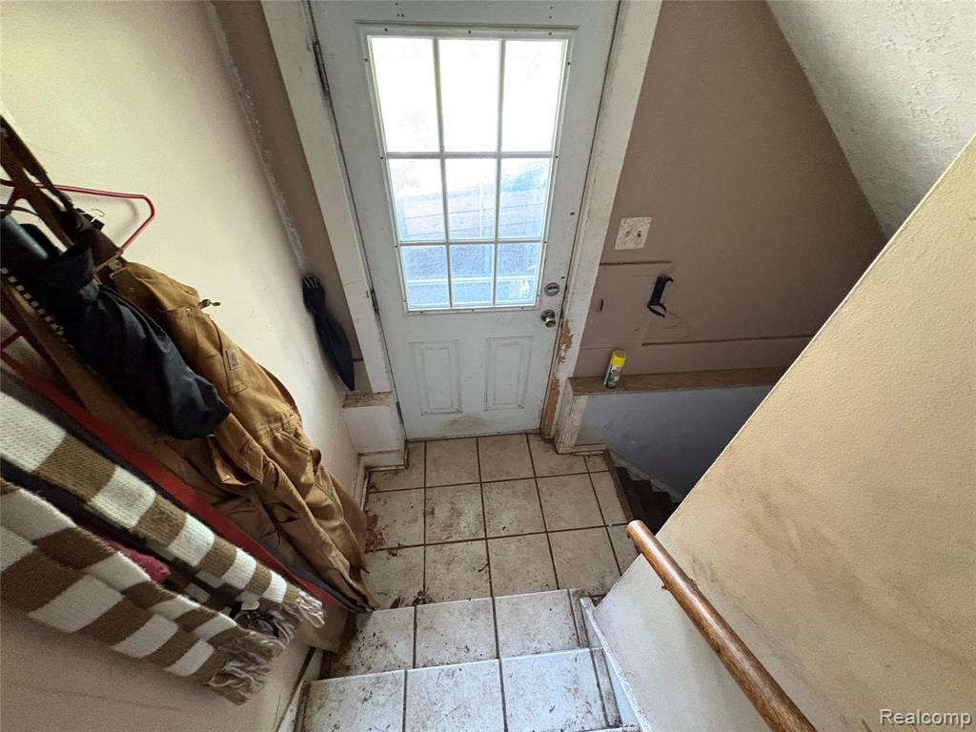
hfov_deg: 102.1
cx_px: 488
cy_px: 366
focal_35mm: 14
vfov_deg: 85.7
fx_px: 395
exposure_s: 1/60
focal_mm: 2.22
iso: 640
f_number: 2.2
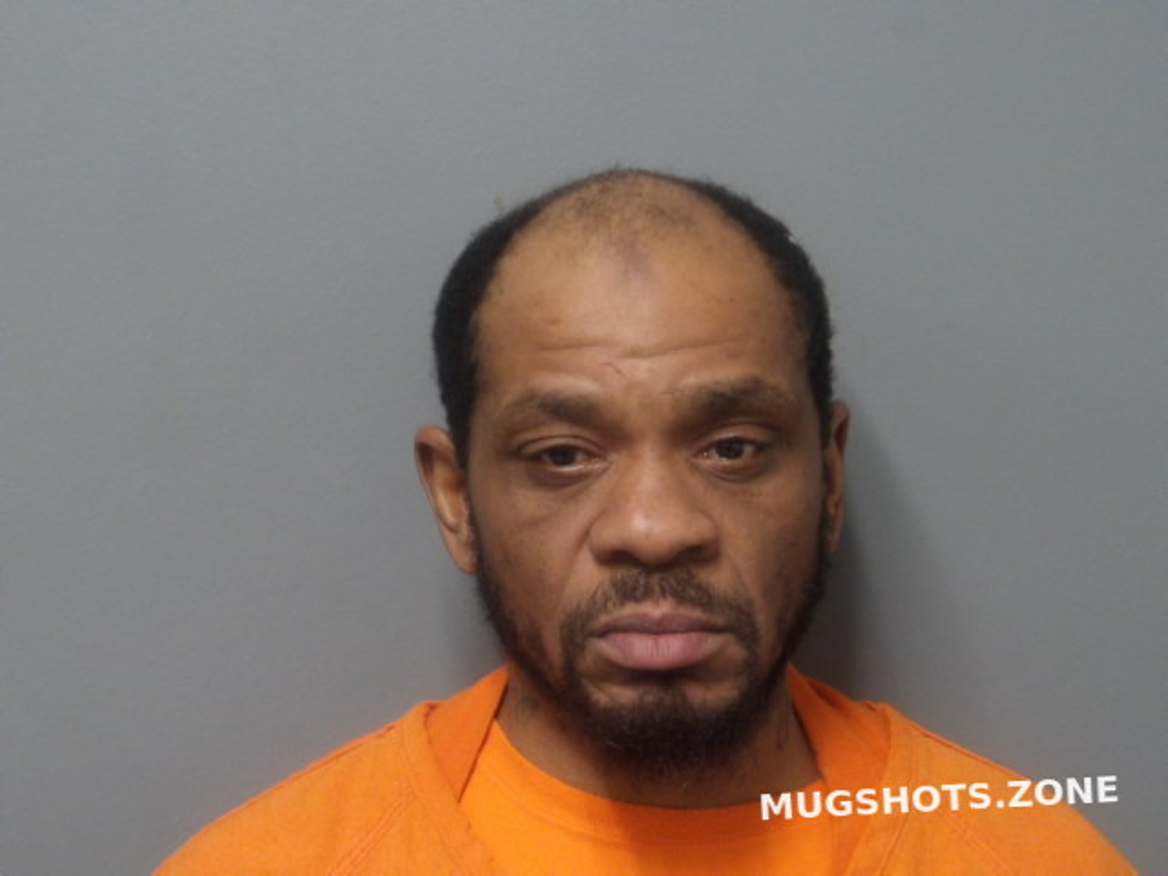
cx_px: 584
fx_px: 2936
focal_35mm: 87
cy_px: 438
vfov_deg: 17.0
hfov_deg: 22.5
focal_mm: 15.6
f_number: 5.6
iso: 690
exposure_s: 1/22
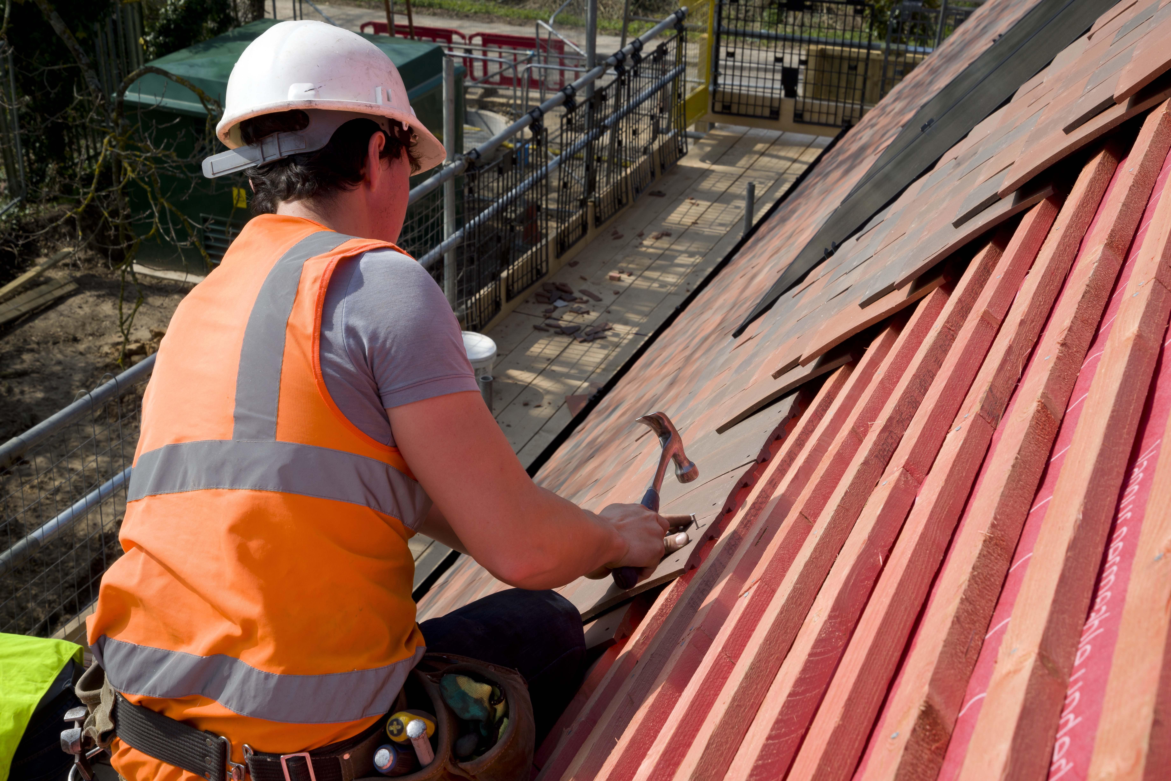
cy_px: 390
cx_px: 586
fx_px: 1789
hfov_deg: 36.2
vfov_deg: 24.6
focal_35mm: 55
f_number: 14
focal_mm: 55
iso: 100
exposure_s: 1/80
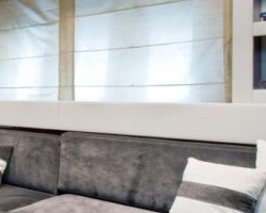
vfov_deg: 30.8
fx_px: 386
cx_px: -115
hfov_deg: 28.0
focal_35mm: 49
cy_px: 97
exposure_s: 4
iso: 200
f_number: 14
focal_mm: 17
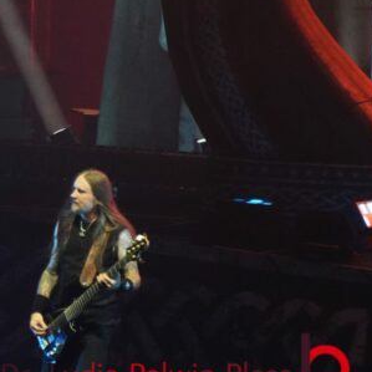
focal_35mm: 790
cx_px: -80
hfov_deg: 2.2
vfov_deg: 2.2
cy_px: 164
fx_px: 9606
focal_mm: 241
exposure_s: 1/250
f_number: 6.3
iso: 6400
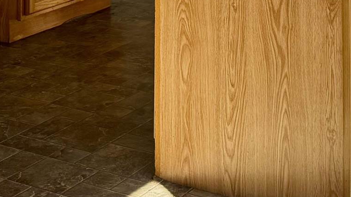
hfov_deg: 20.1
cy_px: -205
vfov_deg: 10.4
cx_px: 137
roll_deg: -0.3
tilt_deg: -2.0
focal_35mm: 106
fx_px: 986
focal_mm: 6.76
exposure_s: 1/448
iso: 100
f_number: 1.78
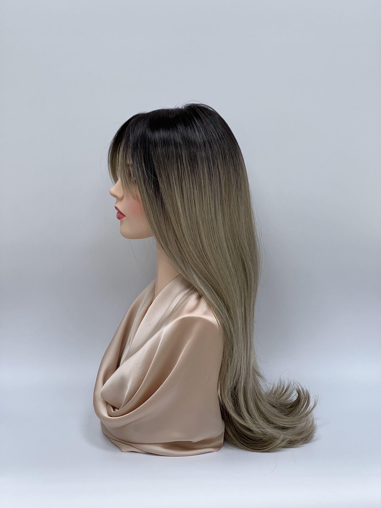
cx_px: 190
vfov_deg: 25.3
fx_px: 1130
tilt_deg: -12.5
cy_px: 254
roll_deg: +0.7
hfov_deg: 19.1
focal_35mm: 77
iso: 200
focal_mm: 9
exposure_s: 1/100
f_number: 2.8
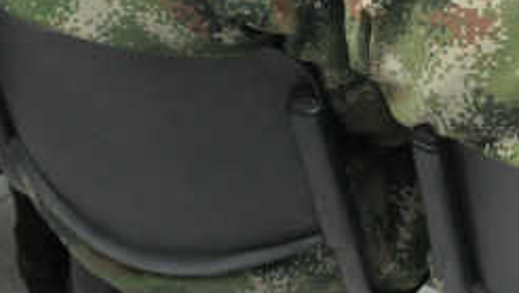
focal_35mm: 138
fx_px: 1901
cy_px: -313
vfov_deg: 8.3
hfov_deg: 15.3
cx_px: 523
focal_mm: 22
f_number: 5
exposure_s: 1/60
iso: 1000
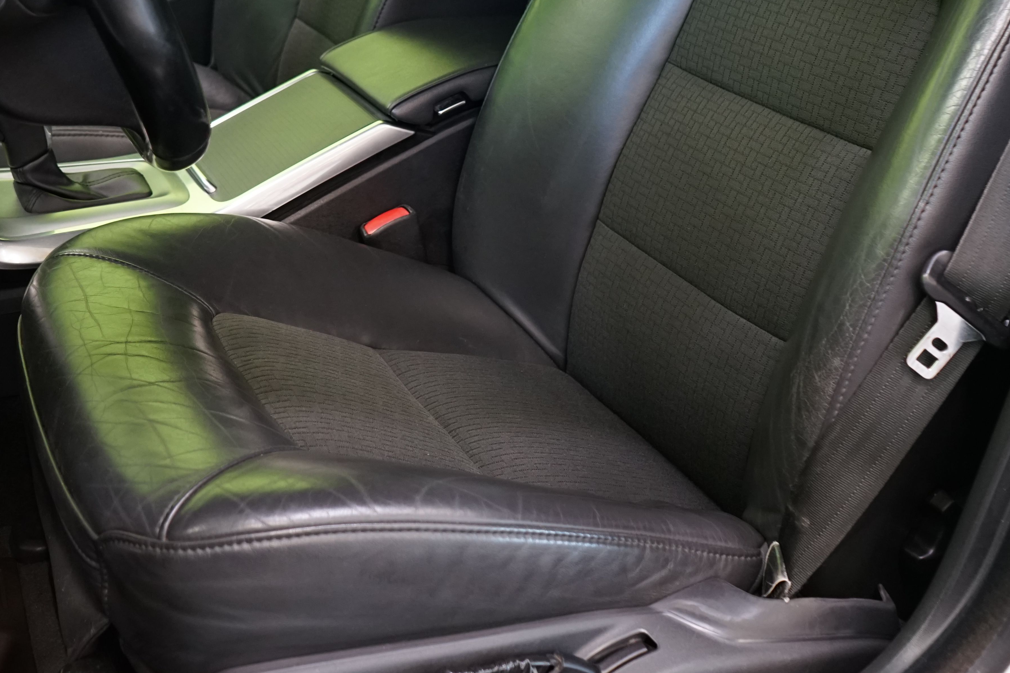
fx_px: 1319
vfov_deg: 28.0
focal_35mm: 47
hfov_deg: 41.6
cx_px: 385
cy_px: 124
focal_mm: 28
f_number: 5
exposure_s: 1/25
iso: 1600
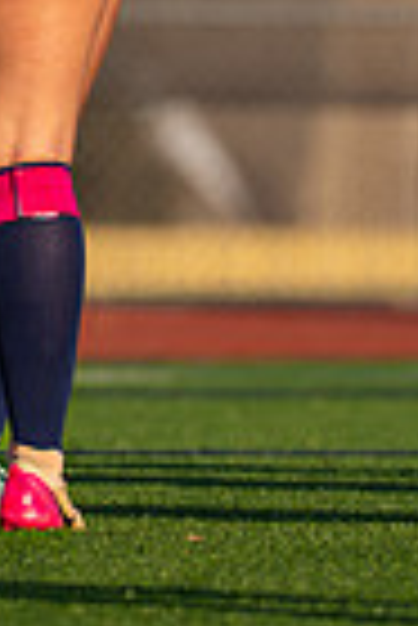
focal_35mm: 1491
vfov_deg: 1.4
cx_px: -321
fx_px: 25902
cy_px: -303
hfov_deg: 0.9
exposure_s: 1/3200
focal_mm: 200
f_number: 2.8
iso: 200
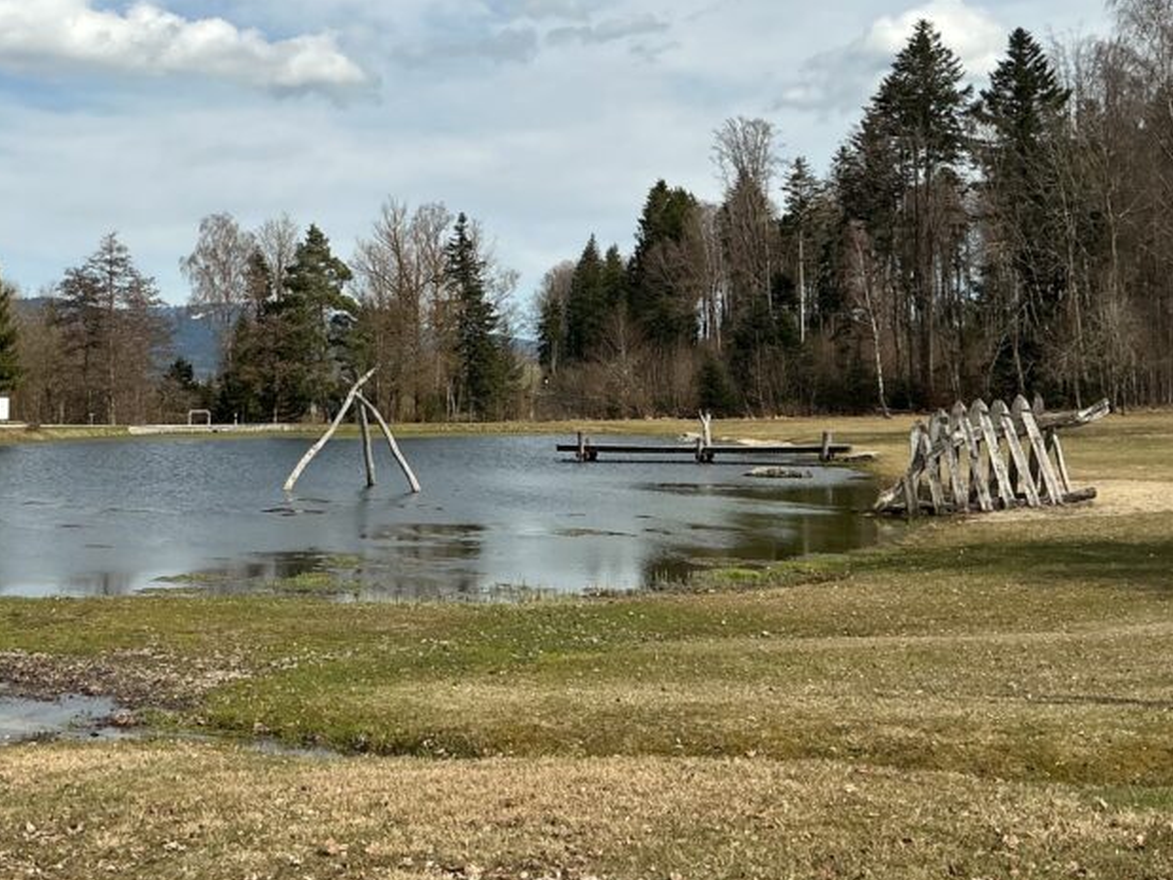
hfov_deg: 39.5
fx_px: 1626
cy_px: 300
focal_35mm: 48
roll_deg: +0.6
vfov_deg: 30.1
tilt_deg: +2.5
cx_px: 479
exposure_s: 1/2801
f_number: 1.8
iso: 25
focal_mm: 3
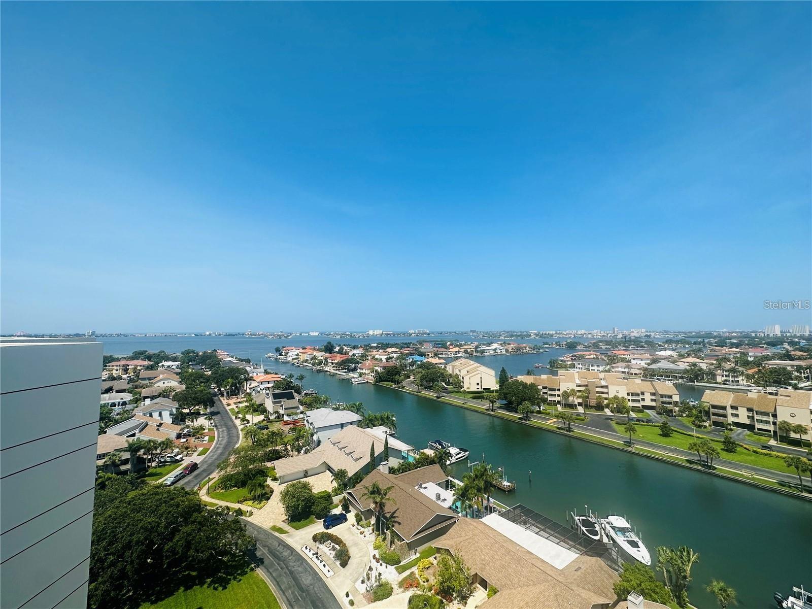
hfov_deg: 102.1
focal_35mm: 14
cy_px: 304
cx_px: 406
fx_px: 328
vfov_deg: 85.7
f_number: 2.2
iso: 50
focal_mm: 2.22
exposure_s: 1/2817
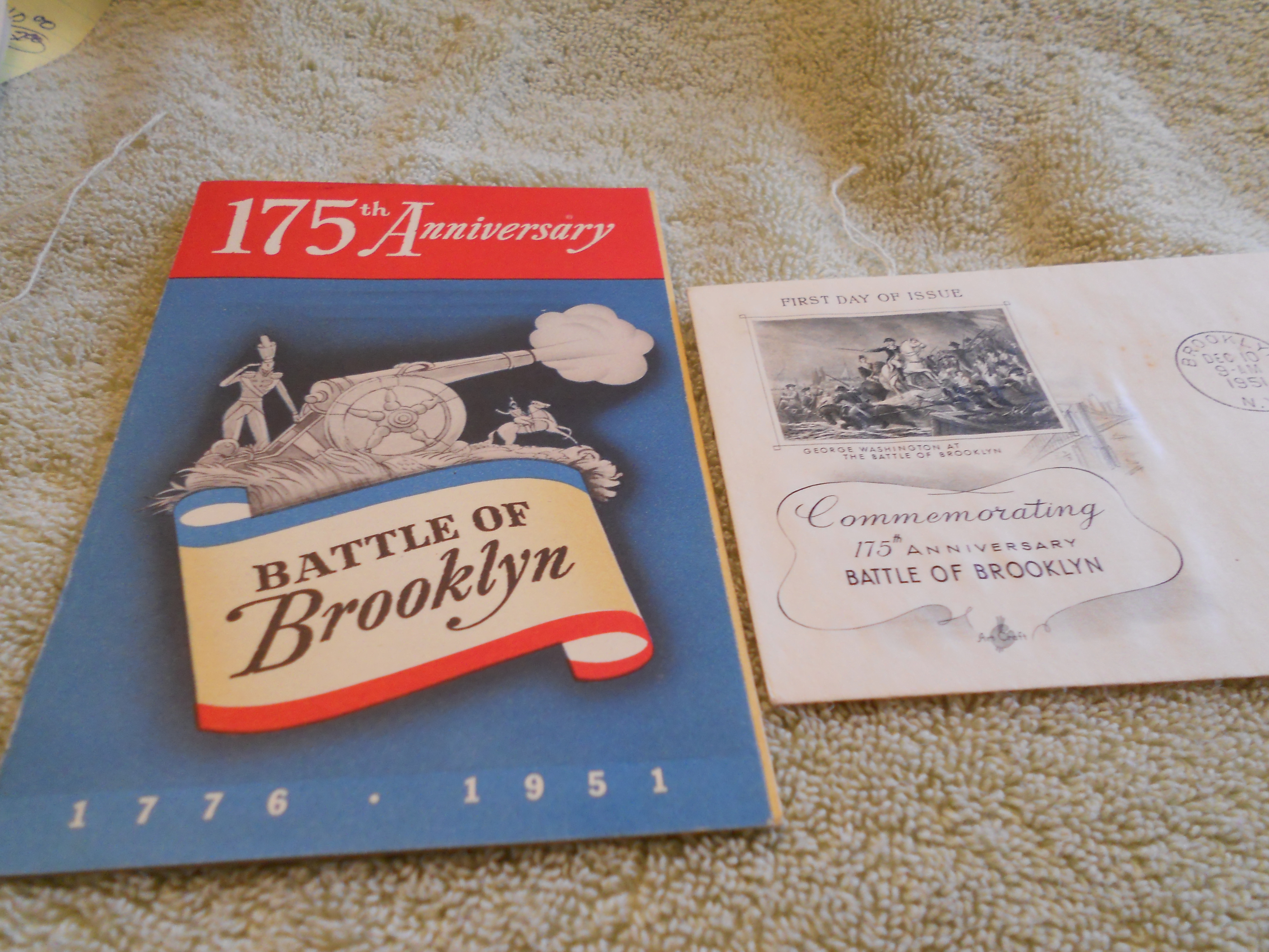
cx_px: 634
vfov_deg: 44.2
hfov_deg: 56.8
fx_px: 1173
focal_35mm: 32
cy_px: 476
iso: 250
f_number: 3.5
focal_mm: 5.8
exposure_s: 1/30
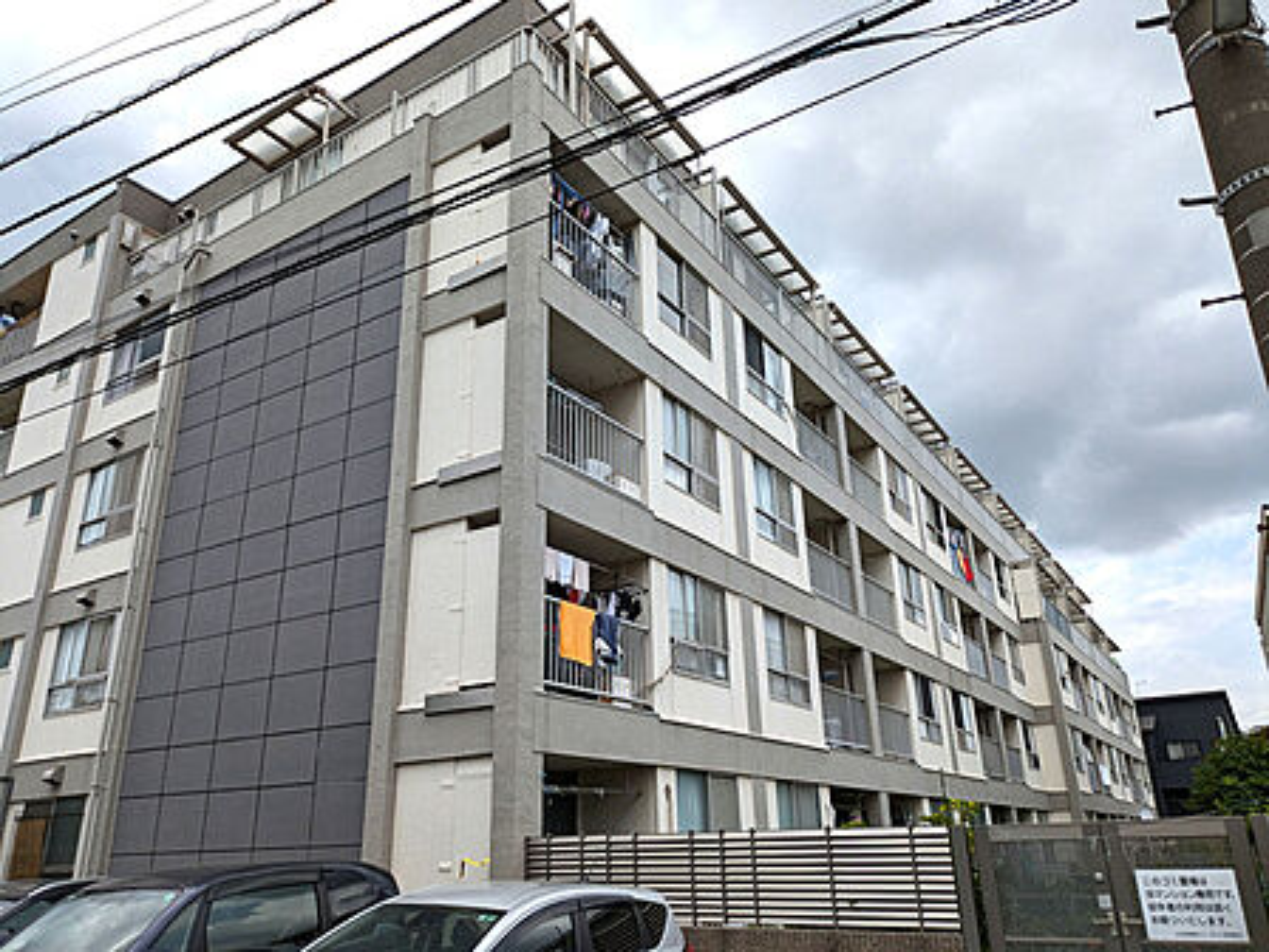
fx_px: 916
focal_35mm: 25
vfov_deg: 54.9
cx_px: 634
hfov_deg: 69.4
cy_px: 476
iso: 36
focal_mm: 5.43
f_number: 1.89
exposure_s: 1/2632
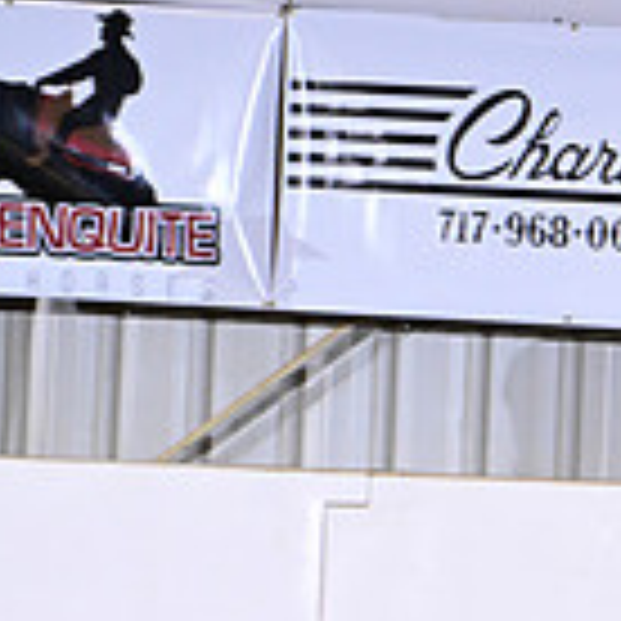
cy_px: 425
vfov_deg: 2.5
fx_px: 14512
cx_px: 1246
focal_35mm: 715
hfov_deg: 2.4
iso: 2500
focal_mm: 200
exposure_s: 1/200
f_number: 5
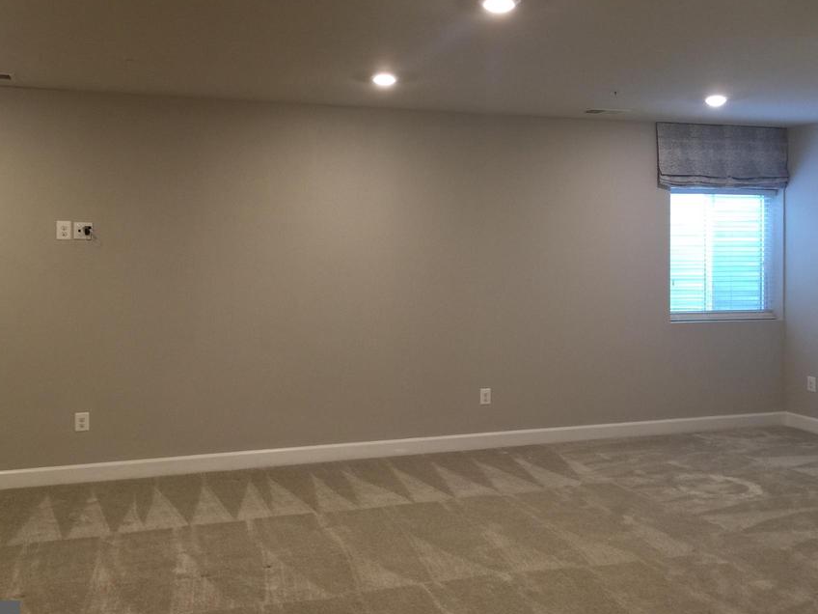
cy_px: 269
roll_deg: -1.7
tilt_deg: -1.7
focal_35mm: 35
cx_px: 394
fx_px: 827
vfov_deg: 40.6
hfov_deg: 52.6
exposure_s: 1/15
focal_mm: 4.15
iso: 40
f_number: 2.2
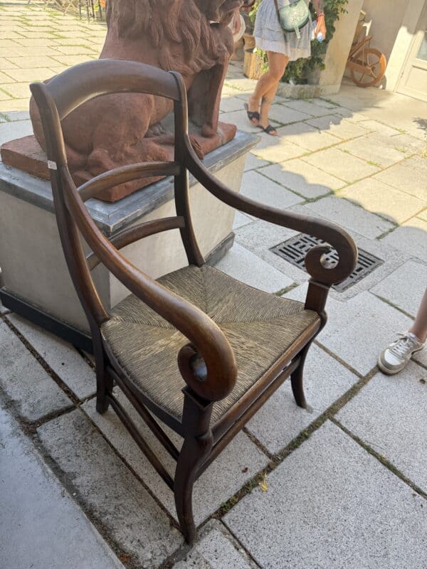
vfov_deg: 71.6
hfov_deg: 56.8
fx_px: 395
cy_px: 284
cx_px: 214
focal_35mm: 24
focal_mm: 6.76
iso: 100
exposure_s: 1/580
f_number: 1.78
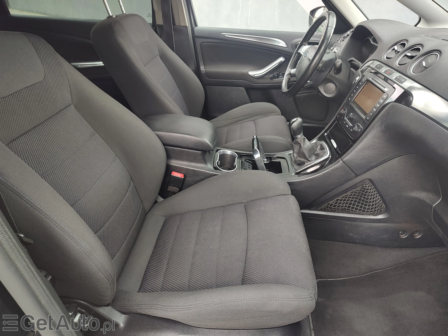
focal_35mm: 23
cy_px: 168
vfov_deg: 58.9
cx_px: 224
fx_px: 298
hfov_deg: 73.9
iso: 143
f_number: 1.8
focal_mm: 5.56
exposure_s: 1/50
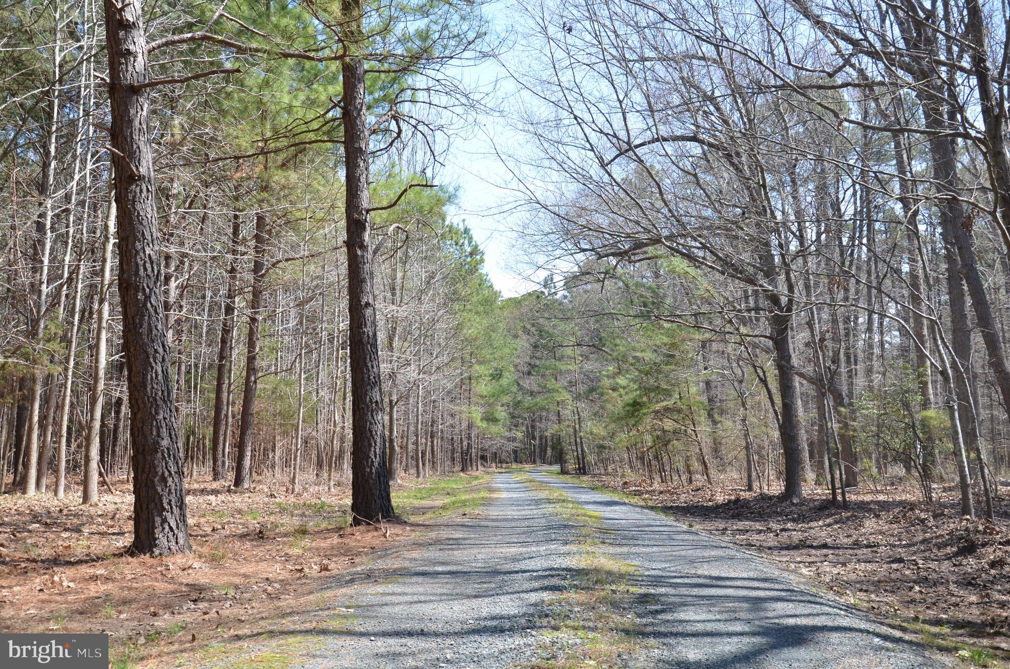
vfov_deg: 36.7
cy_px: 334
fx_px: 1008
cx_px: 505
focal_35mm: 36
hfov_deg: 53.2
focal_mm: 24
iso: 200
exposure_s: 1/200
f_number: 7.1
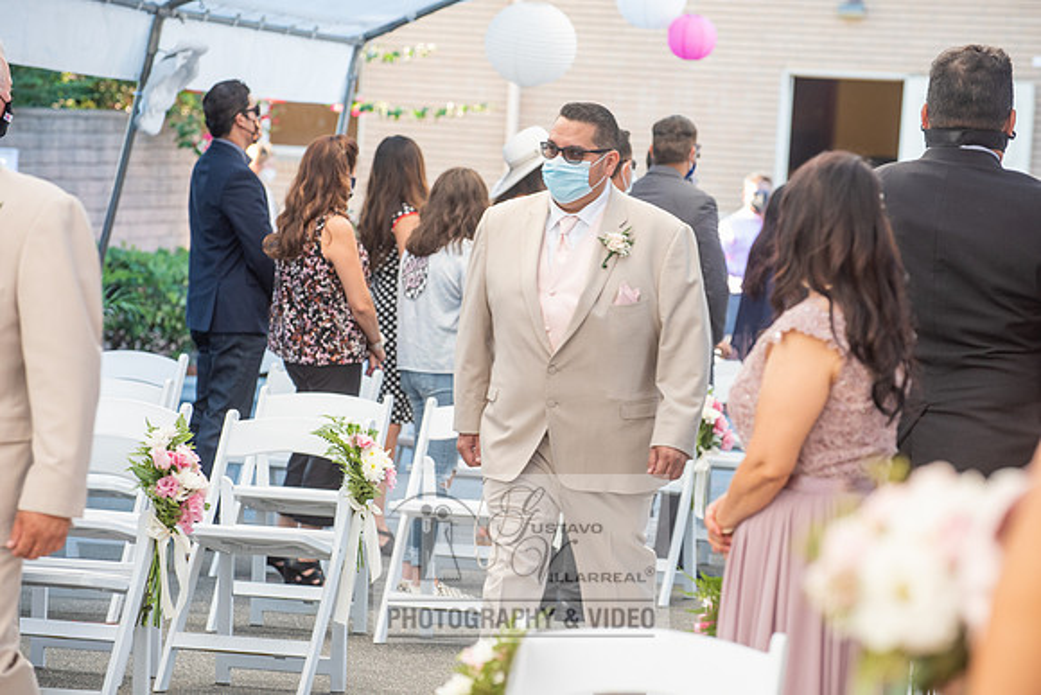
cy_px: 348
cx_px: 520
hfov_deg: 12.1
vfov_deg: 8.1
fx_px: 4917
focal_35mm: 170
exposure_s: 1/125
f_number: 5.6
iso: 640
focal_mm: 170
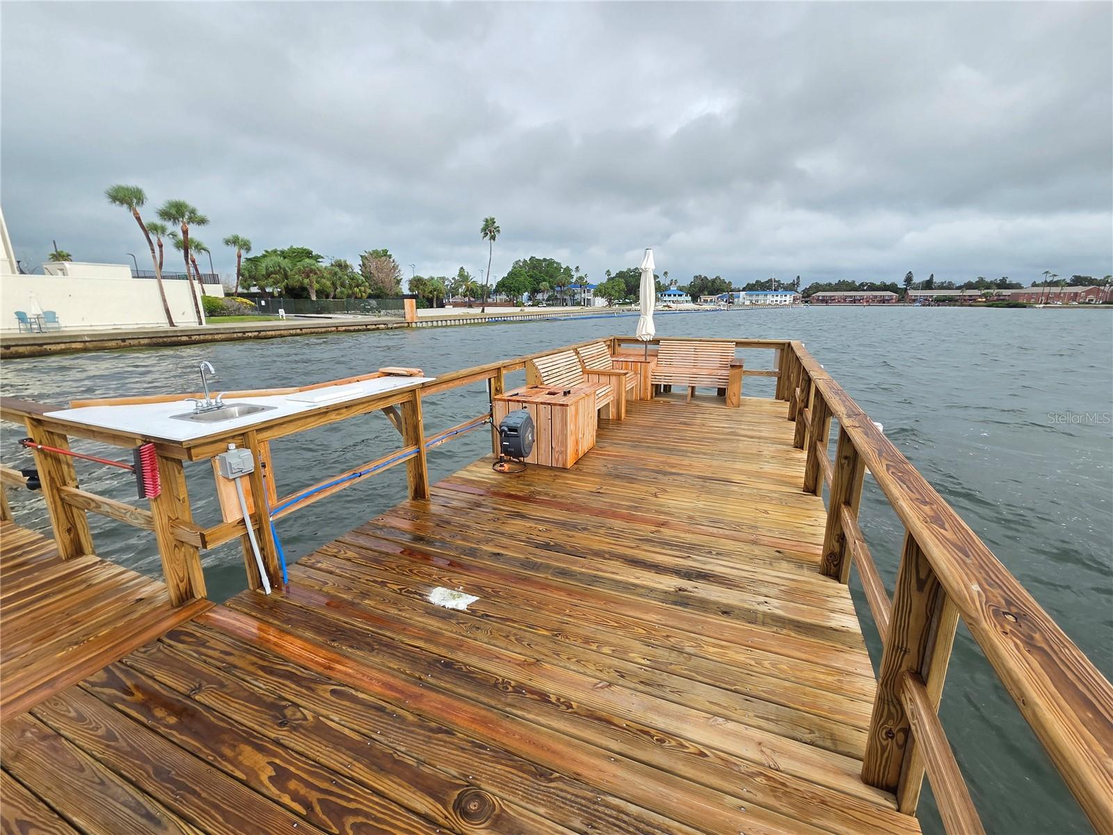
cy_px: 418
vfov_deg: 89.9
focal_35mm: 13
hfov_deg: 106.2
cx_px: 556
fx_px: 418
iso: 50
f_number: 2.2
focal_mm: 2.2
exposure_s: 1/1000
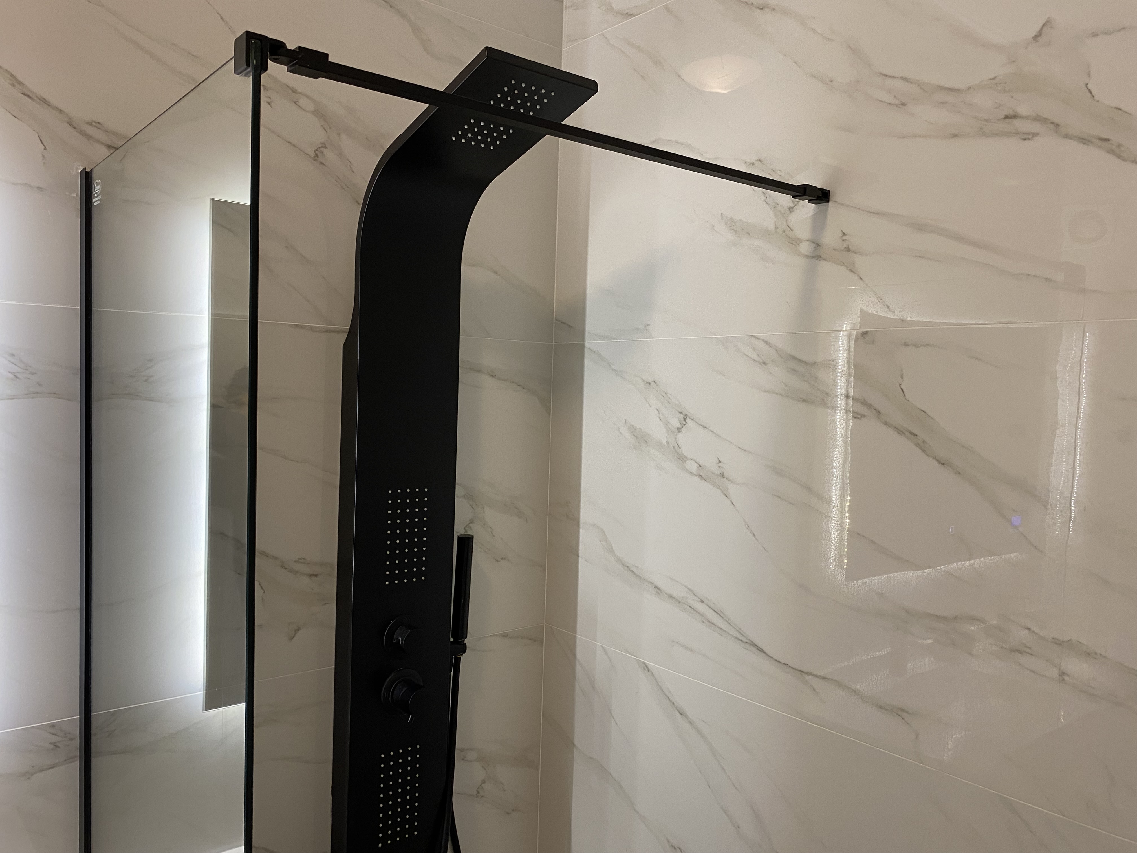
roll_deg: -1.8
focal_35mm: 26
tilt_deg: -3.9
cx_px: 568
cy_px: 426
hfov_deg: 67.3
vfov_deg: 53.1
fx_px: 854
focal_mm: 4.25
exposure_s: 1/50
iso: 160
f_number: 1.8
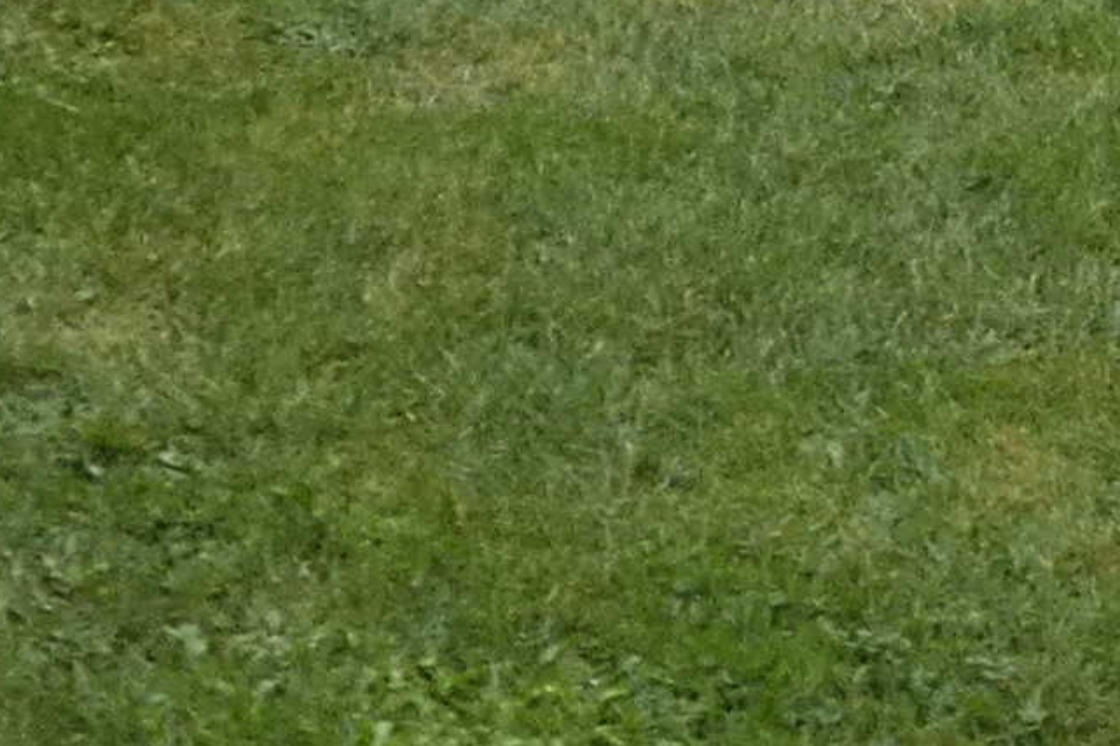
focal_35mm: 159
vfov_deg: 7.9
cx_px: 704
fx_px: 4945
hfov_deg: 12.9
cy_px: -1146
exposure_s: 1/400
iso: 80
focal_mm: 3.6
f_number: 2.8
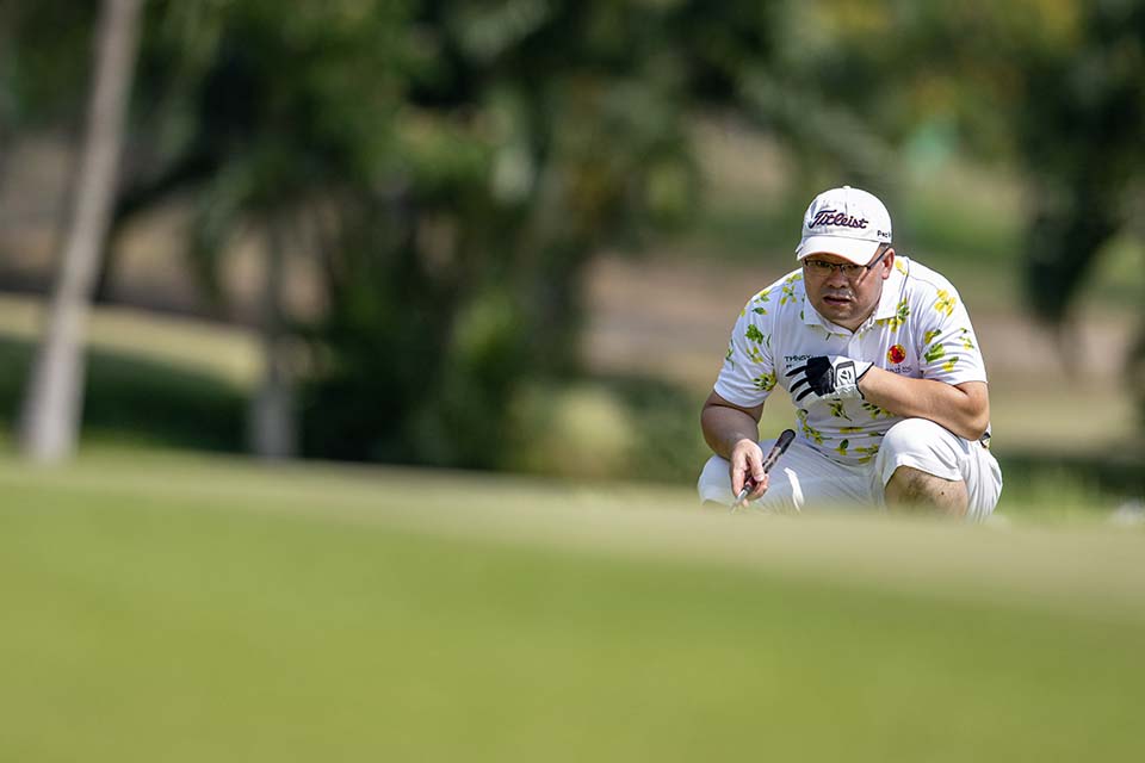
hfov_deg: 5.2
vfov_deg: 3.4
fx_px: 12721
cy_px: 382
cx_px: 572
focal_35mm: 400
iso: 450
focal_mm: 400
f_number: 3.5
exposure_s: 1/3200
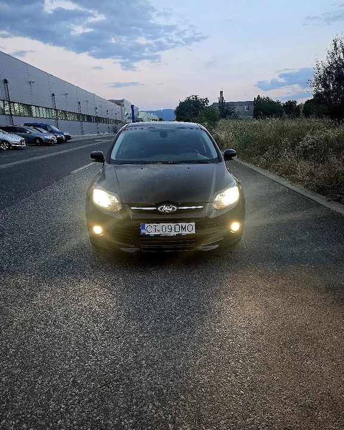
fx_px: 318
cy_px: 211
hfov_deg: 56.8
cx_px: 169
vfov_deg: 68.1
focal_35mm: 25
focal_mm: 6.3
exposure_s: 1/101
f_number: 1.7
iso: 320
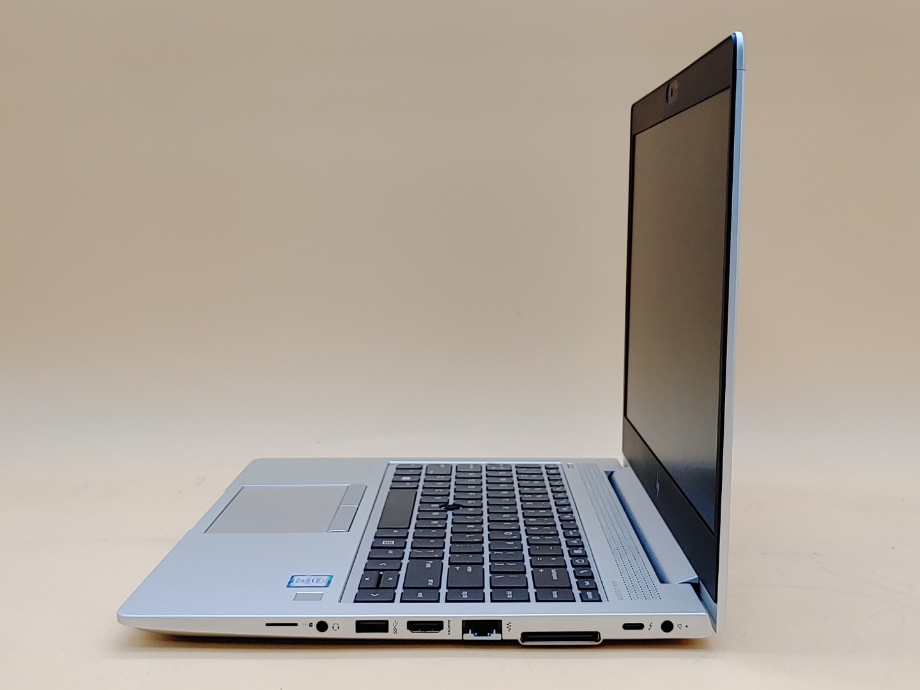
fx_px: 1223
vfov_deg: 31.5
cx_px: 460
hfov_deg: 41.2
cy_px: 345
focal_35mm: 46
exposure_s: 1/163
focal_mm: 4.36
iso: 50
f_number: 1.8
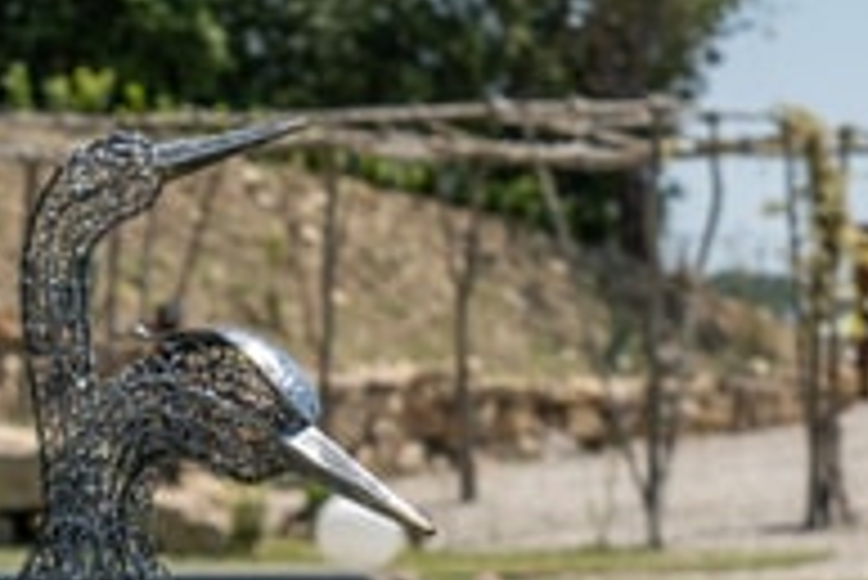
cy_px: 672
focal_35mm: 214
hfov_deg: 9.5
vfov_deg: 6.4
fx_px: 5163
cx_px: -171
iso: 100
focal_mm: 54
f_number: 9
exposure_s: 1/250
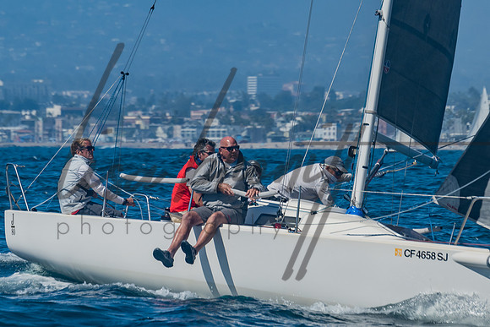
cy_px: 110
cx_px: 193
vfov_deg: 3.1
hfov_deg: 4.6
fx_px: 6051
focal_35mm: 444
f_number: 6.3
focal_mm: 200
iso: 160
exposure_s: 1/800
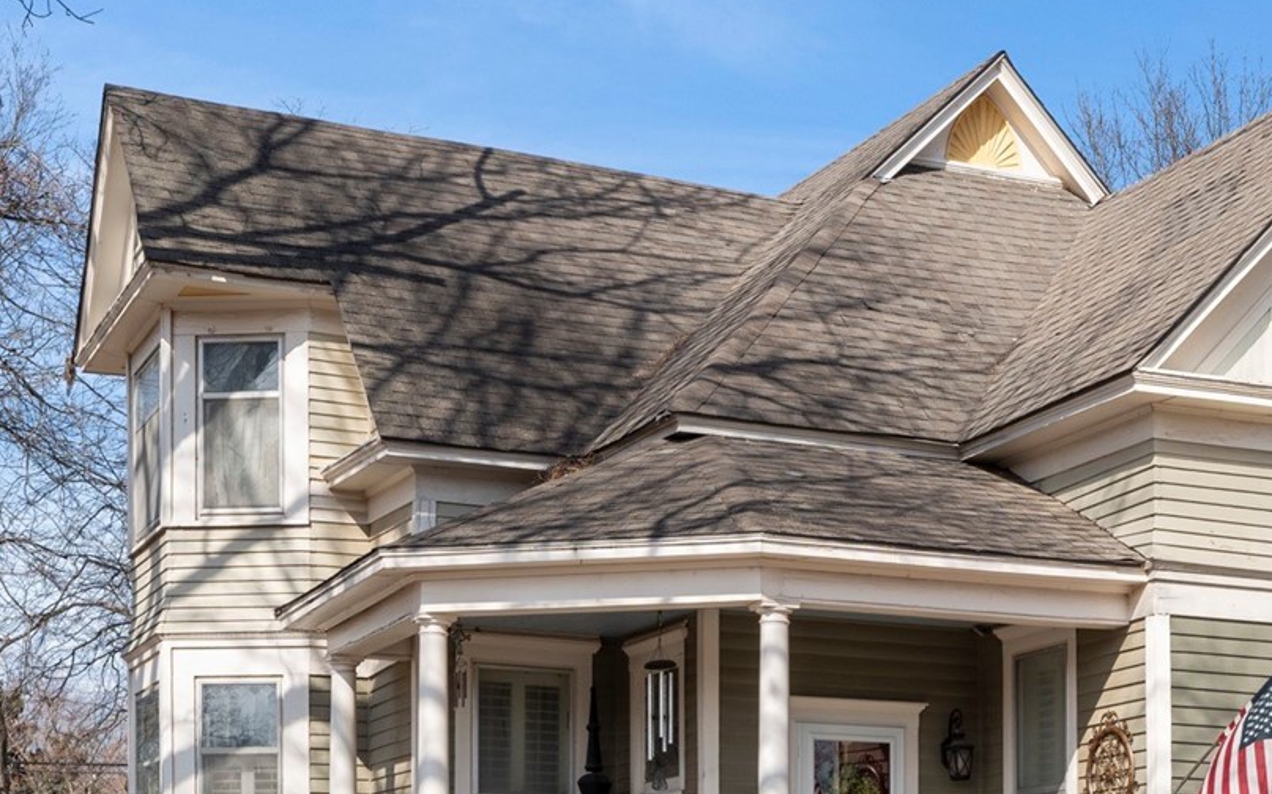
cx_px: 963
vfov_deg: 17.3
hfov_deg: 28.2
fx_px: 2495
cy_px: 951
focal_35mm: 72
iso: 160
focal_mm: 28
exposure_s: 1/200
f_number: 8
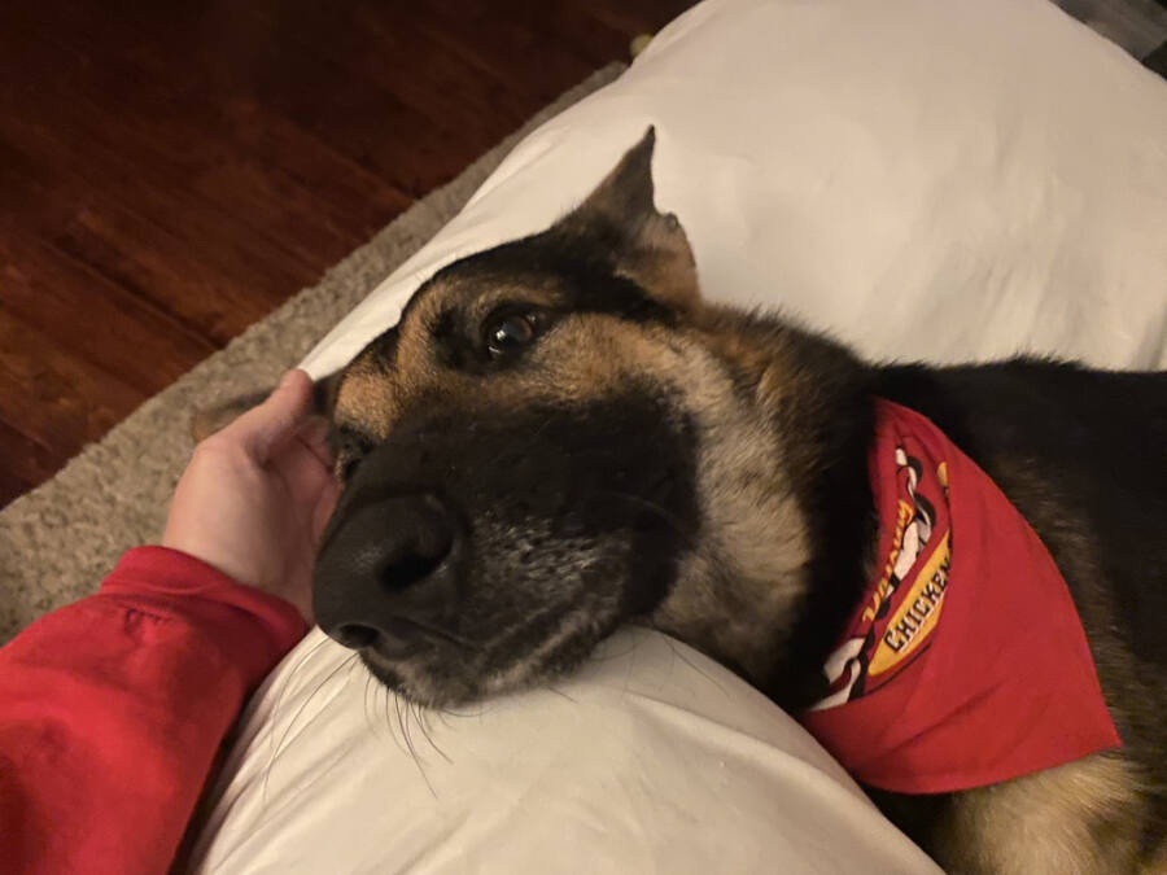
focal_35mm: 26
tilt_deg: -45.8
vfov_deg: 53.1
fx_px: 877
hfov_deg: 67.3
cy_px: 438
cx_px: 584
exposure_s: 1/12
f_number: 1.8
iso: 500
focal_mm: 4.25
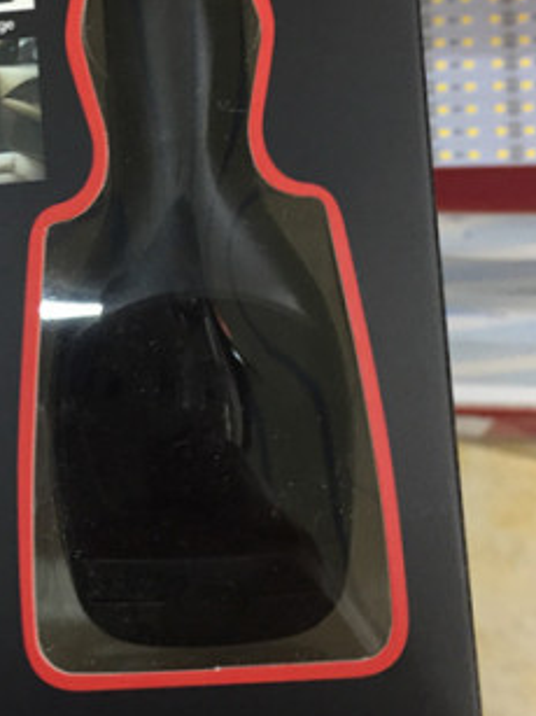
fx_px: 1302
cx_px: 77
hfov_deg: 22.8
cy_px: 255
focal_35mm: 63
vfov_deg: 30.6
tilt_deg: -74.1
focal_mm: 4.15
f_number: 2.2
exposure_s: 1/33
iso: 160
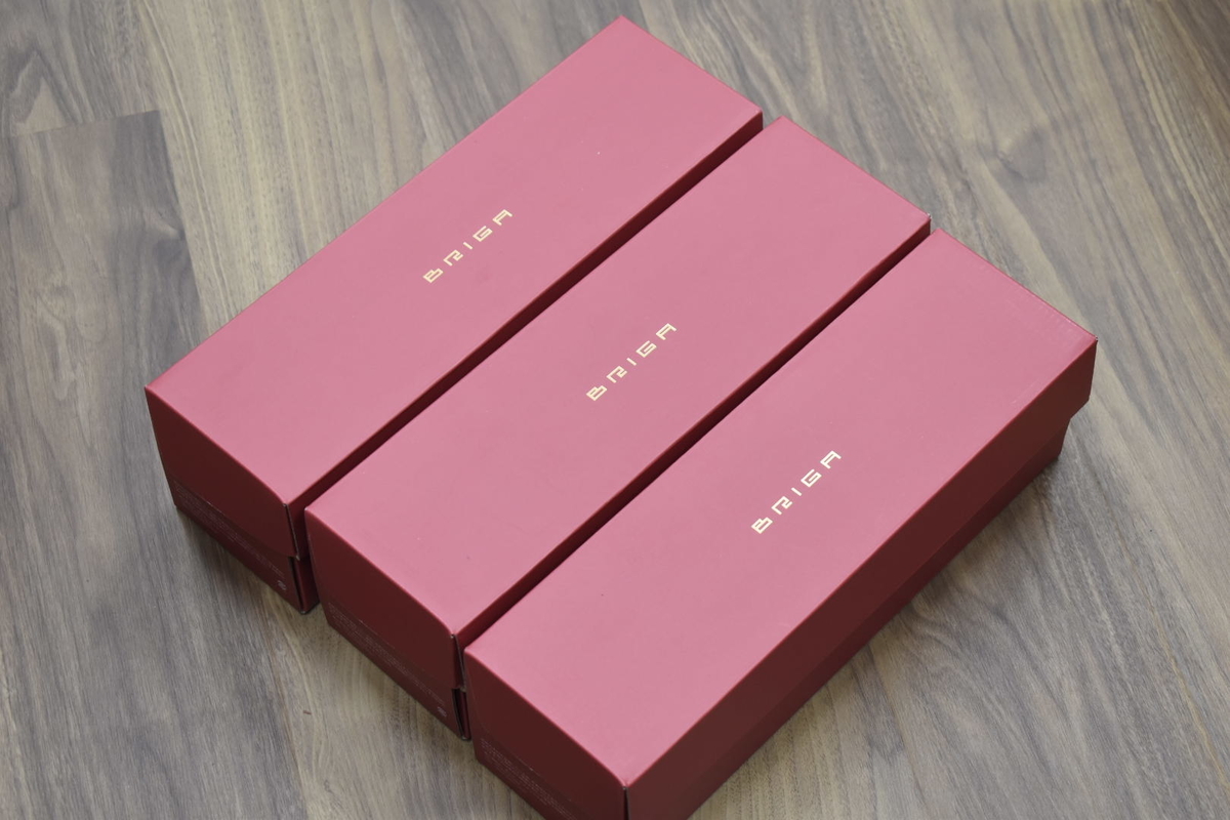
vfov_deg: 17.5
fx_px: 2665
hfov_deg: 26.0
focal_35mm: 78
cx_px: 615
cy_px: 410
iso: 640
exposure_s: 1/30
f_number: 5.6
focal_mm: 52
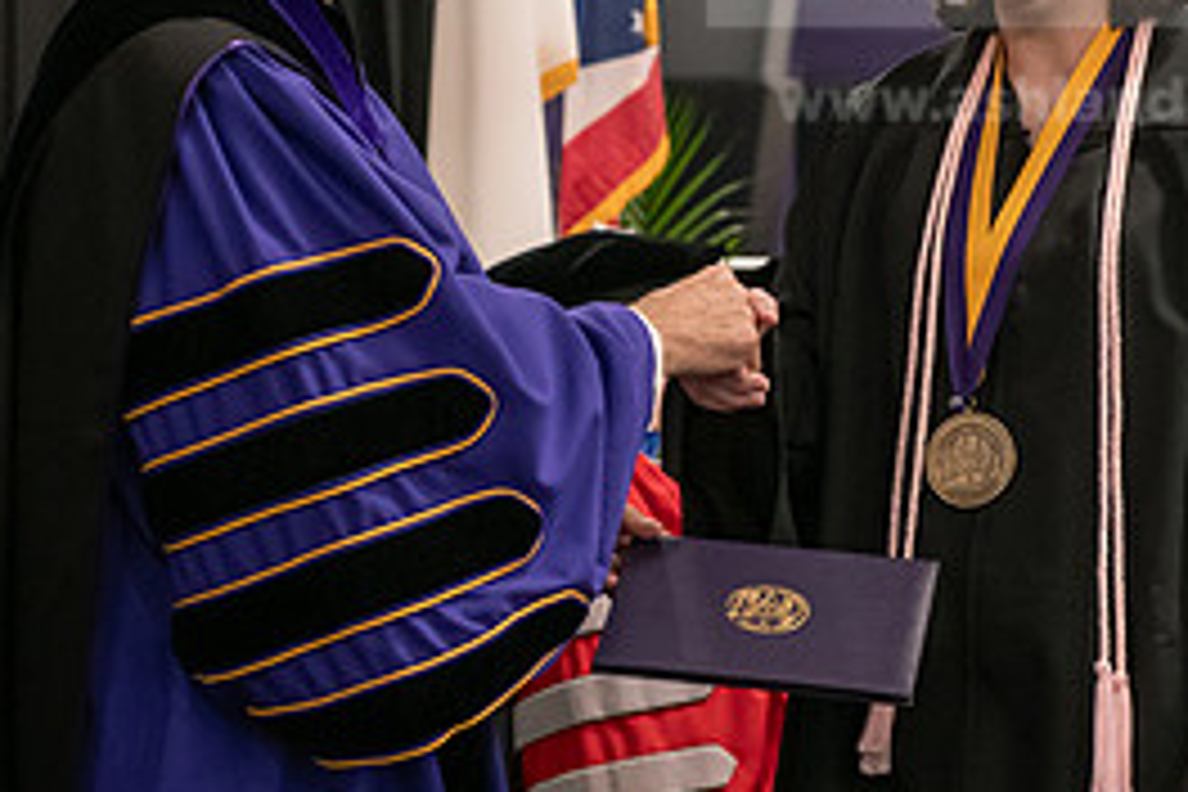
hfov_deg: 13.3
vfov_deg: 8.9
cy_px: 196
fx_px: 5082
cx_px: 572
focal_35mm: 154
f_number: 5
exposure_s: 1/125
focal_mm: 70
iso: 2000
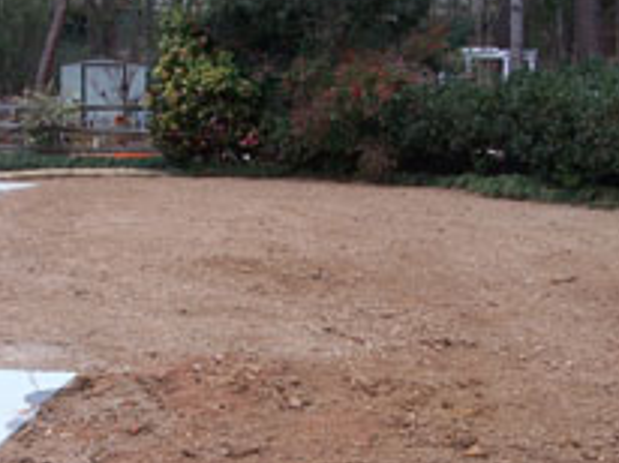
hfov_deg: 28.5
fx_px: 1215
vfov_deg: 21.4
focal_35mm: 68
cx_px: 258
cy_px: 331
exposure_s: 1/60
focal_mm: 6
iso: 80
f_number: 2.8
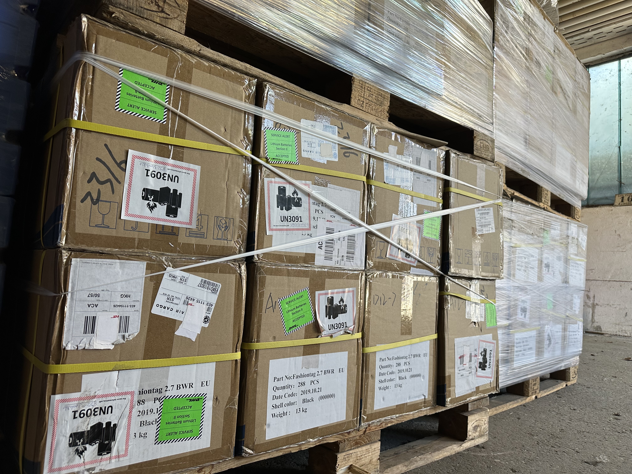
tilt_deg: +4.2
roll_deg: -2.5
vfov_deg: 56.8
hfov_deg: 71.6
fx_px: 438
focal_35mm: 24
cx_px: 316
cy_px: 237
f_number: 1.78
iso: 125
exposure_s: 1/100
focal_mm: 6.86
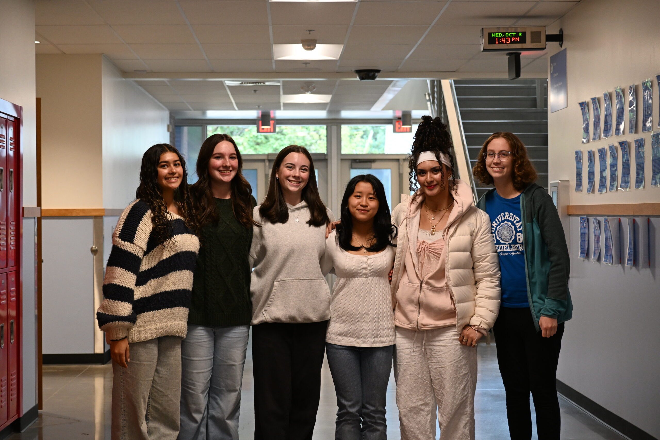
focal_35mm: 75
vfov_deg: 18.2
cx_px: 330
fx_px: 1375
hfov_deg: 27.0
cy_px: 220
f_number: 4.5
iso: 1250
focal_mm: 50
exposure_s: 1/80
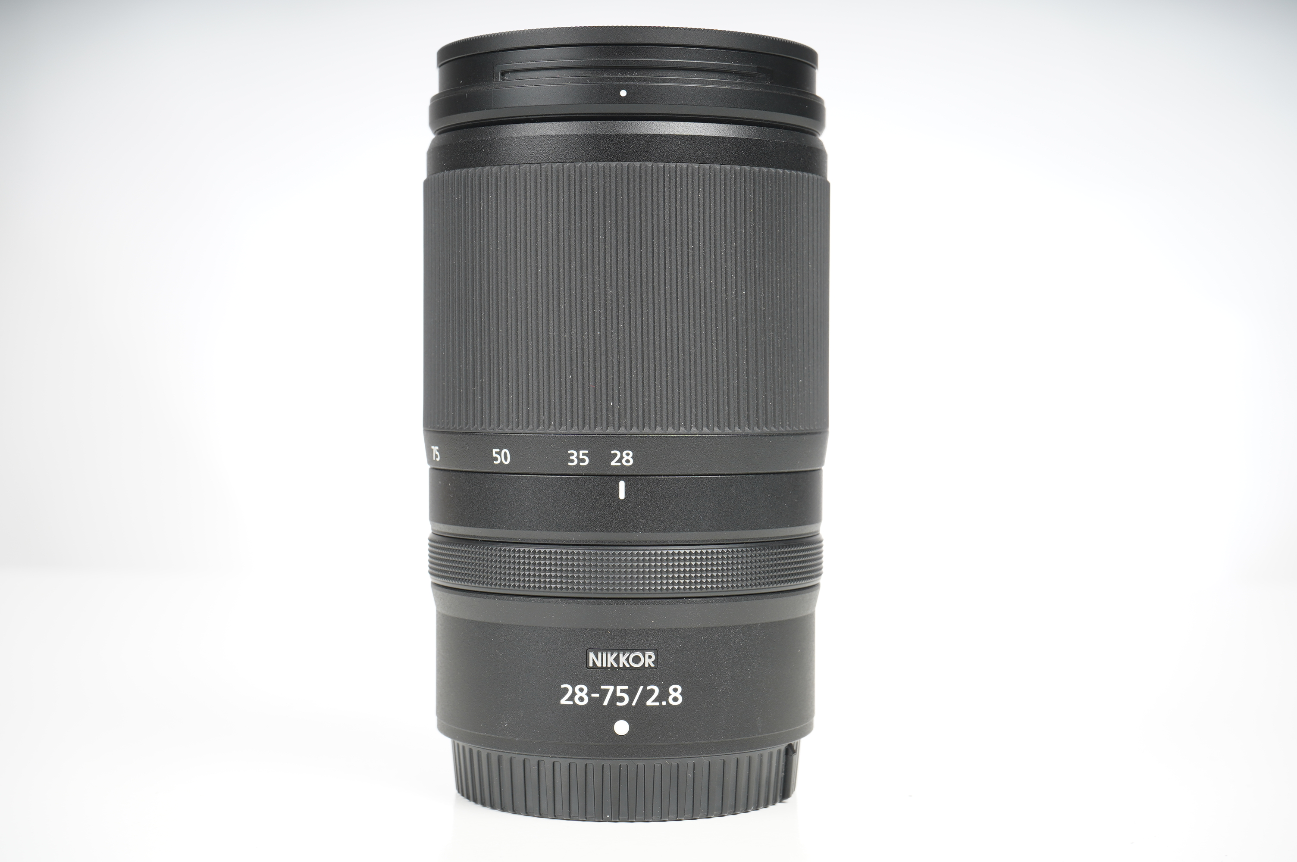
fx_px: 1980
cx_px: 648
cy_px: 431
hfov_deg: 36.3
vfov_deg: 24.6
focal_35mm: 55
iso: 200
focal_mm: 55
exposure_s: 1/200
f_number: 11
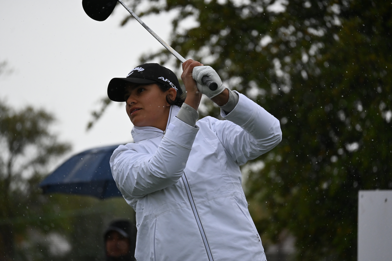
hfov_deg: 7.2
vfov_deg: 4.8
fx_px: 3103
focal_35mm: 285
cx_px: 196
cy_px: 130
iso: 1000
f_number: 5.6
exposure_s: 1/4000
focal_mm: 190
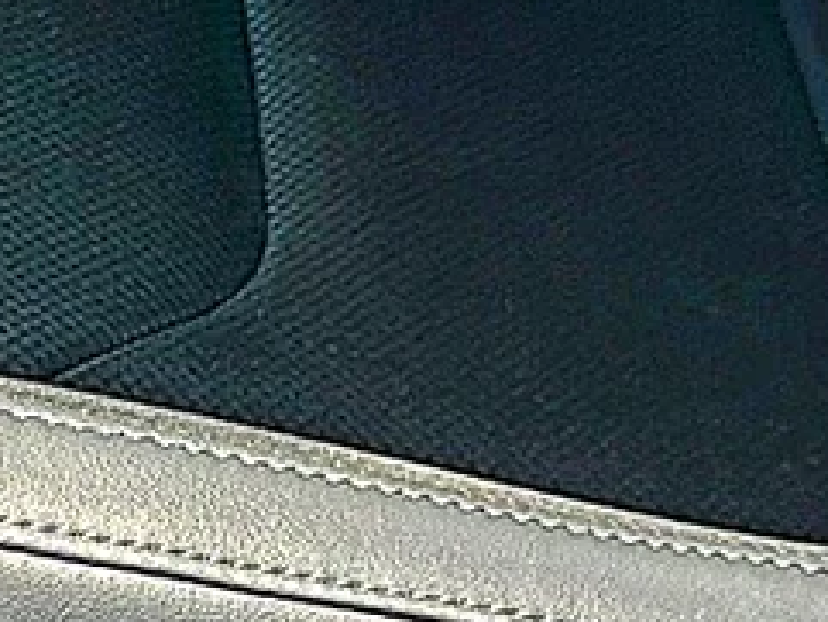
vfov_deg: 11.8
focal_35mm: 122
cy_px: 820
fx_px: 2920
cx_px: -89
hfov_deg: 15.7
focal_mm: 6.86
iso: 80
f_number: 1.78
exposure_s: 1/556
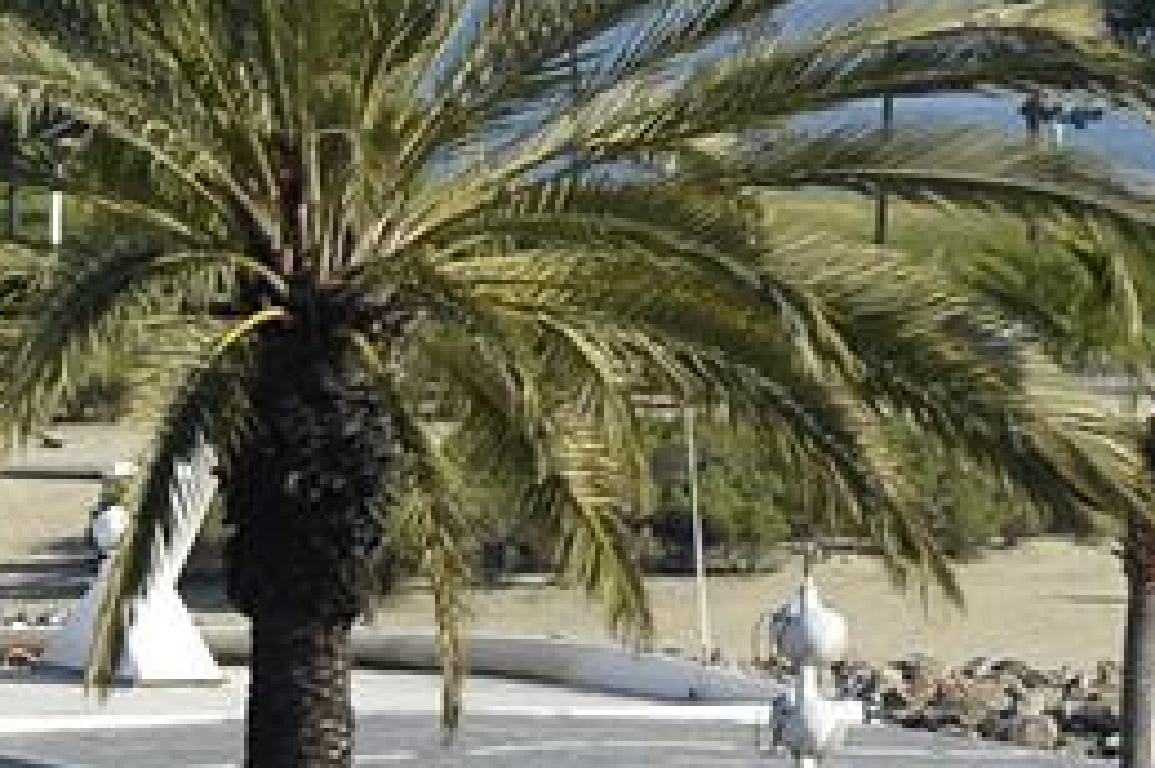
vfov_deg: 2.8
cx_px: -1342
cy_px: 2018
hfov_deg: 4.2
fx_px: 15646
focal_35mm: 488
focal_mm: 62
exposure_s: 1/800
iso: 100
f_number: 5
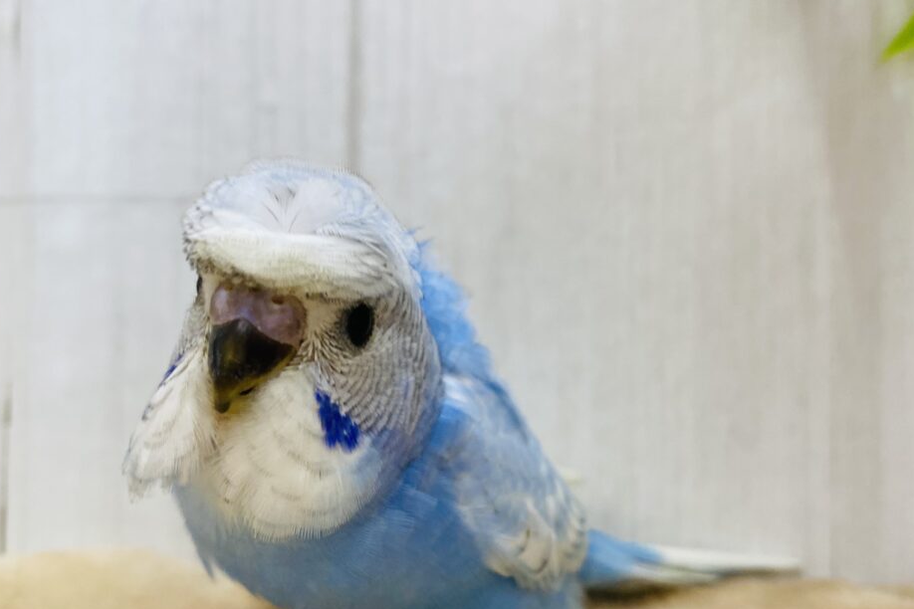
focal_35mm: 34
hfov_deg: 55.8
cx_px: 439
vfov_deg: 38.6
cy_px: 384
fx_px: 863
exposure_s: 1/100
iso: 125
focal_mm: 4.25
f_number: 1.8
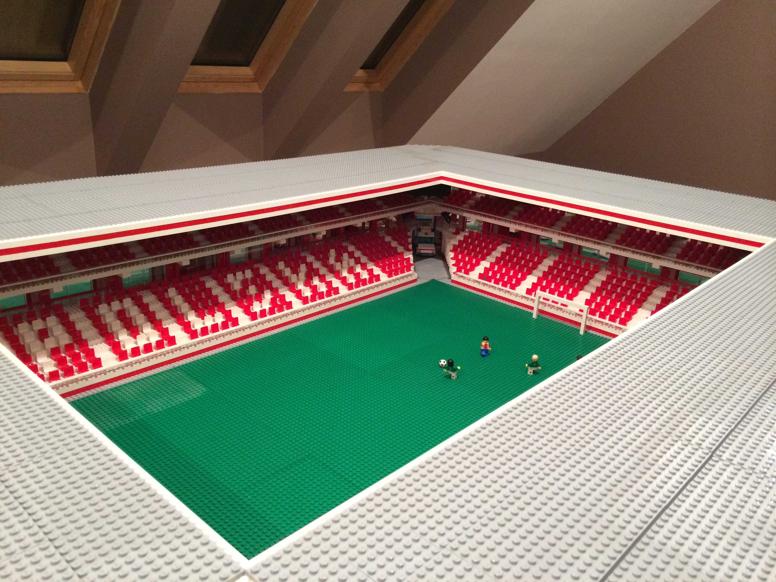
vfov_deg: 46.8
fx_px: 673
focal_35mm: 30
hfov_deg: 60.0
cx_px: 388
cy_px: 291
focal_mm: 4.12
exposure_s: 1/33
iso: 320
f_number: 2.2
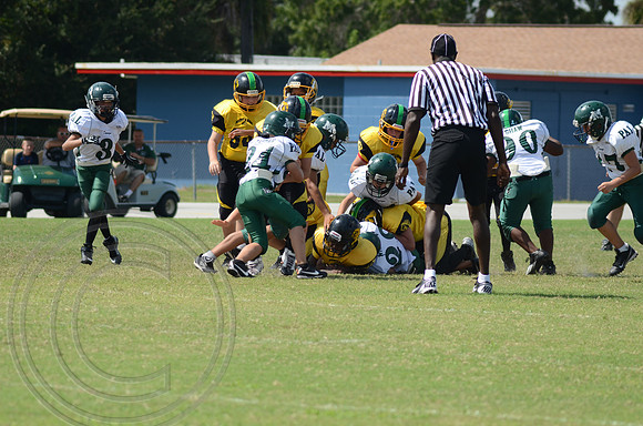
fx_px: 5347
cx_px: 322
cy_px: 213
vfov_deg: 4.6
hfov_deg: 6.9
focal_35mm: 300
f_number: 5.6
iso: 200
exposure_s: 1/800
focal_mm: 200
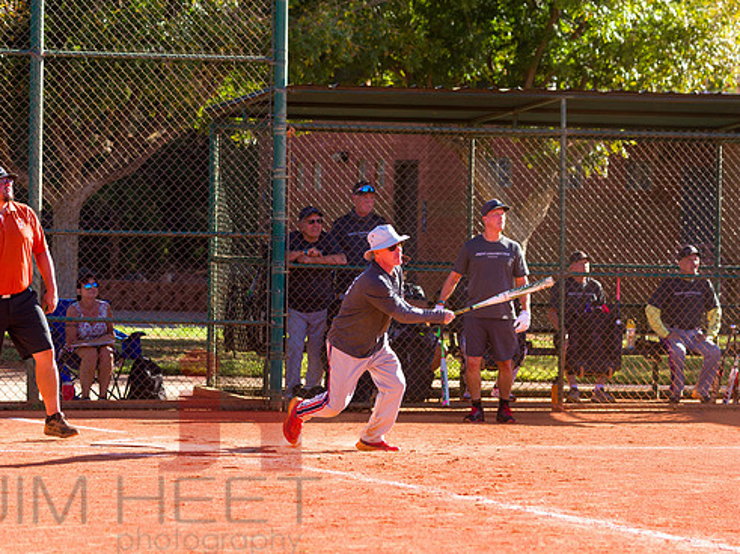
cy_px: 272
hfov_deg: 10.0
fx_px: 4232
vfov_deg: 7.5
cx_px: 416
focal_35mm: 198
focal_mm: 160
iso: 400
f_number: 5
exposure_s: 1/1250
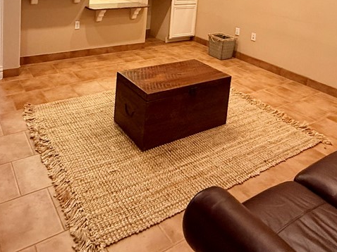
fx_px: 292
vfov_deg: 39.9
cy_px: -11
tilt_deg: -6.9
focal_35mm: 30
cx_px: 109
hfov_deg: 58.5
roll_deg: -3.2
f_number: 2.2
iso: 320
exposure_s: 1/60
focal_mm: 2.22
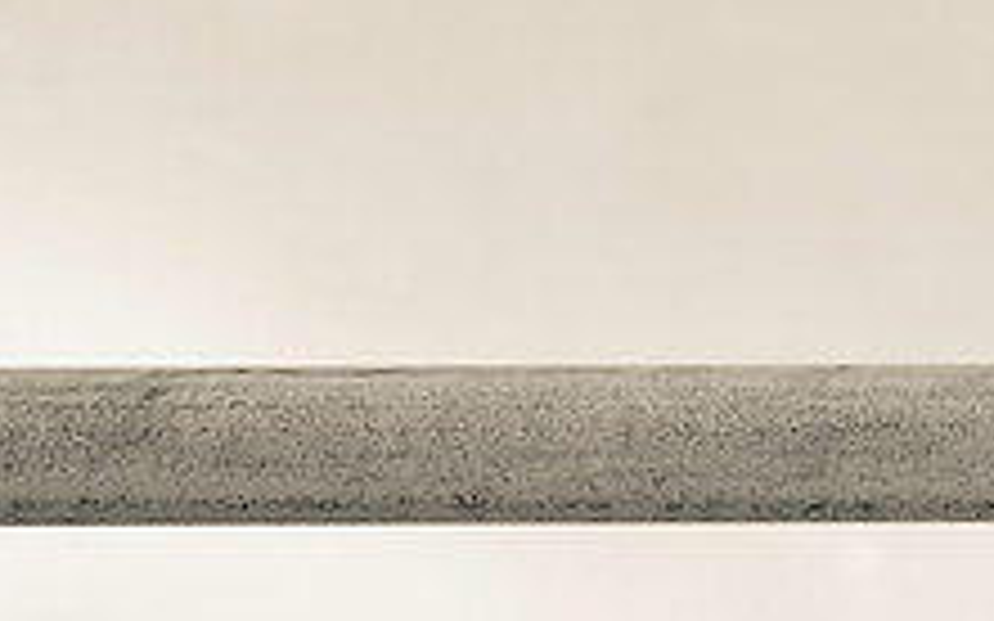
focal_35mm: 280
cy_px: -14
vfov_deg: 4.7
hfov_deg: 7.4
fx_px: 7583
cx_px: 1255
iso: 140
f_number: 8
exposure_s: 1/250
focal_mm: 70
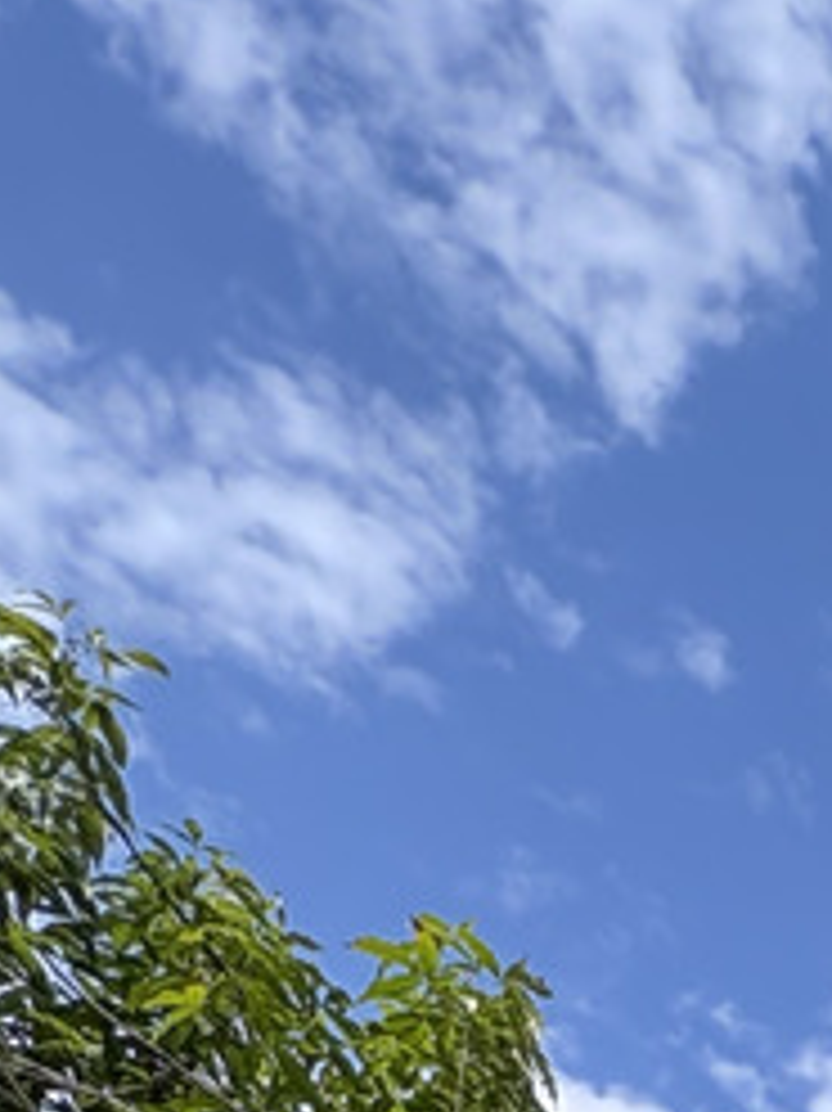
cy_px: 2472
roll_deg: -0.1
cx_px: 1727
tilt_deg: +14.5
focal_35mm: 68
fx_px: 2181
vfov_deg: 16.6
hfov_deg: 16.1
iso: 40
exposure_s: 1/357
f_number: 2.2
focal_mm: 2.22
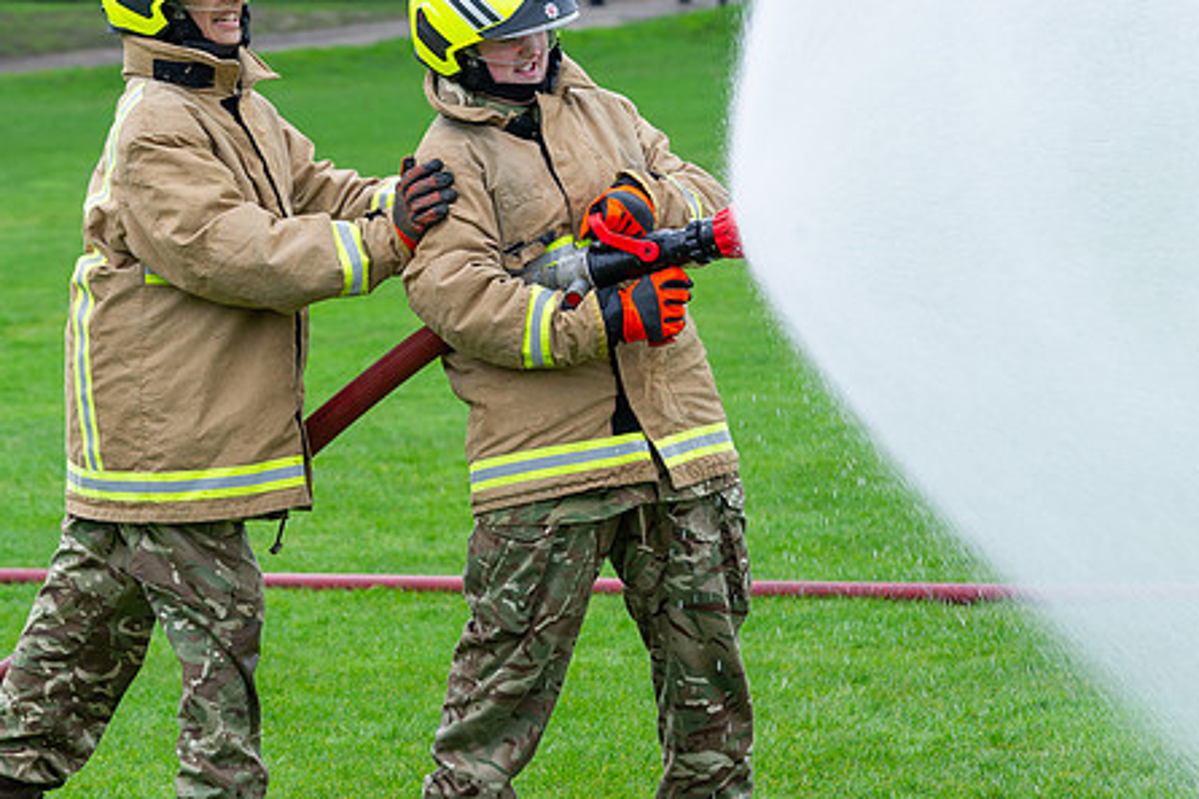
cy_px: 285
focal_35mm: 201
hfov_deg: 10.2
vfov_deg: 6.8
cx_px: 444
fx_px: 6692
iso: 640
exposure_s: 1/250
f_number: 7.1
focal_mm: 140
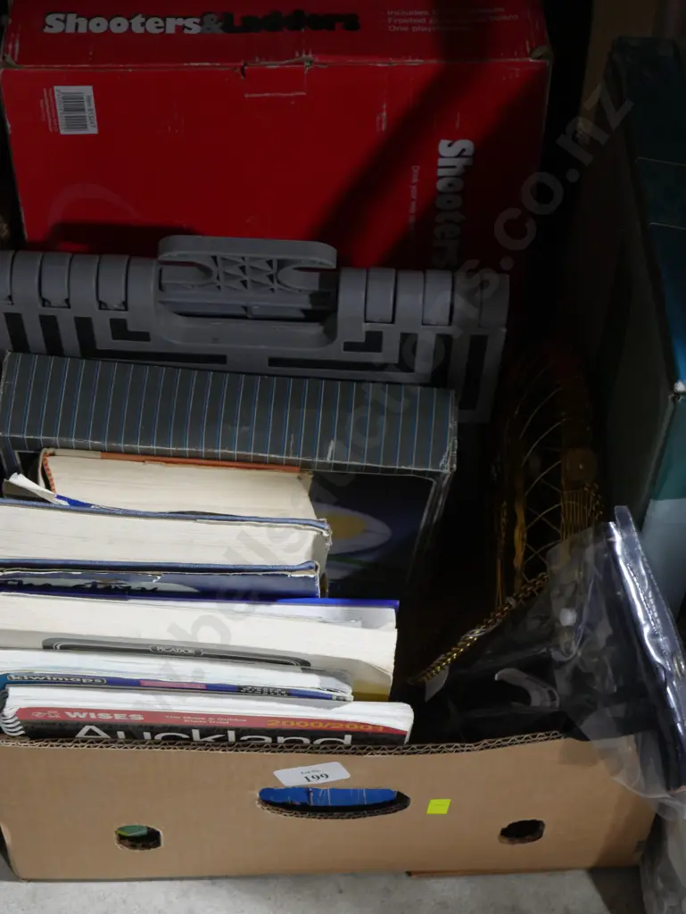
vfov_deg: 30.3
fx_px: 1690
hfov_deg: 22.9
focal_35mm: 64
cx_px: 343
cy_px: 457
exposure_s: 1/80
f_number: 5.4
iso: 1250
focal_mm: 32
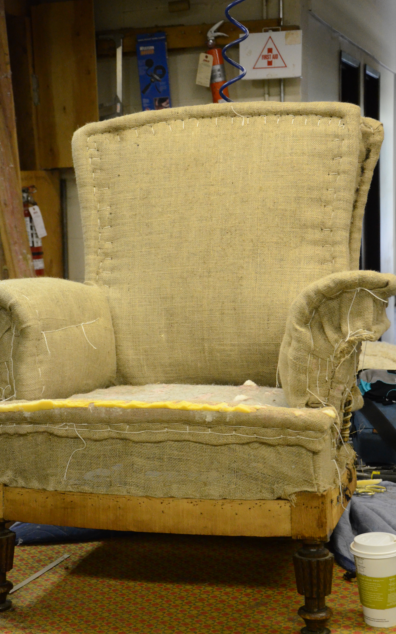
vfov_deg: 33.4
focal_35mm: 61
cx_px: 164
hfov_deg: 21.3
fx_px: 1053
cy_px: 352
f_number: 5
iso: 3200
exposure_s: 1/100
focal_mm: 34
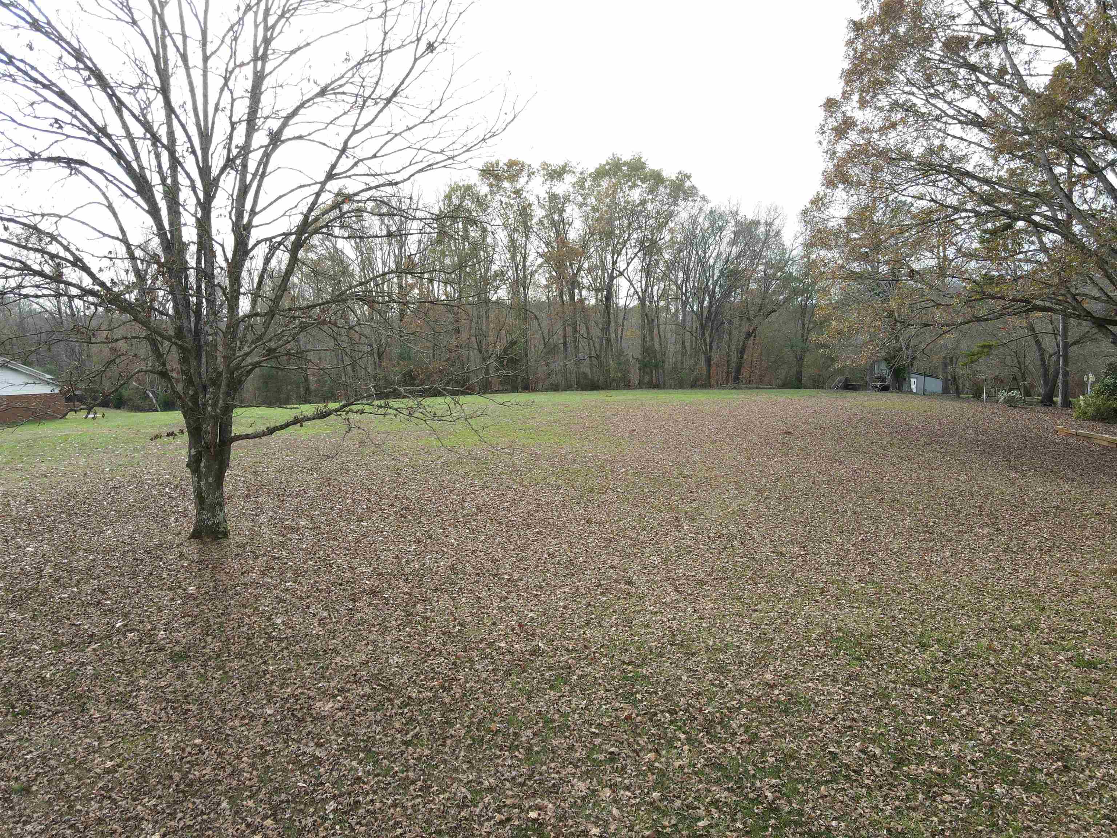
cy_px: 419
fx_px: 774
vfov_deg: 56.8
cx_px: 558
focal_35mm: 24
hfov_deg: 71.6
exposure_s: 1/180
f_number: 2.8
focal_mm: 4.5
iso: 100
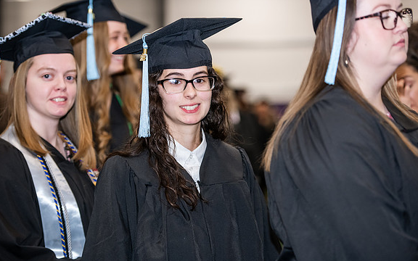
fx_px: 1287
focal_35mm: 113
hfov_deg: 18.4
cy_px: 127
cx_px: 208
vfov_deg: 11.6
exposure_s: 1/200
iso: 2000
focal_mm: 110
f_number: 3.2
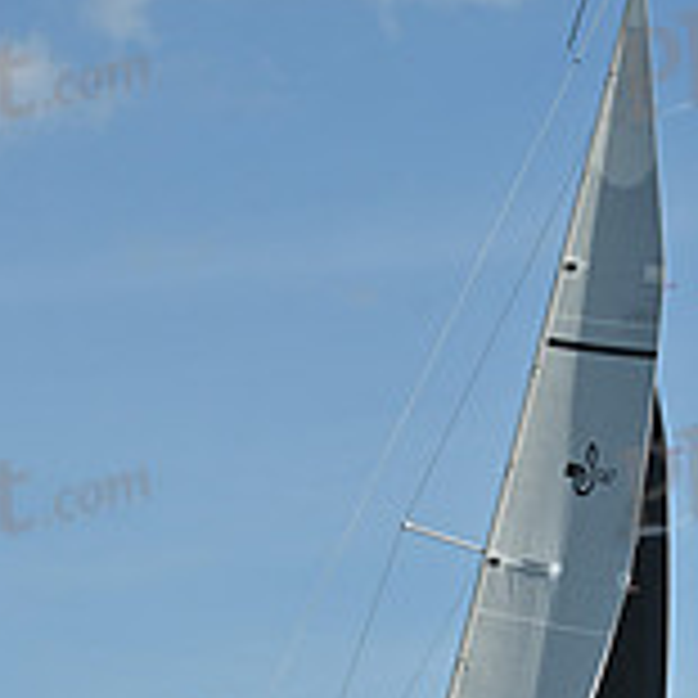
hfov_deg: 7.4
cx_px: 385
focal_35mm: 238
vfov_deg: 7.3
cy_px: 721
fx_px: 5430
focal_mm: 75
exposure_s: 1/1250
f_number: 9
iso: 250
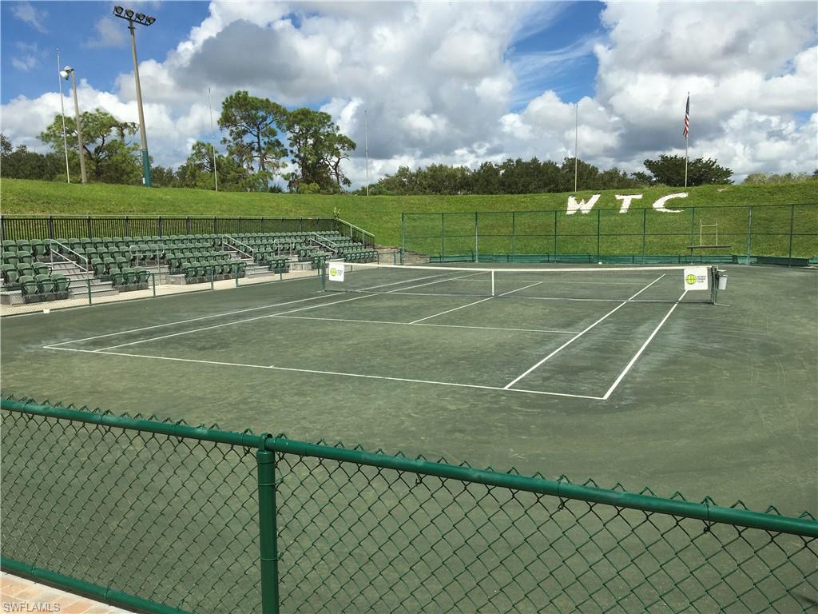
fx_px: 685
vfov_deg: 48.2
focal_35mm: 29
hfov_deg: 61.7
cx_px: 409
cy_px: 307
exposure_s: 1/3497
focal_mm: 4.15
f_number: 2.2
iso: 25
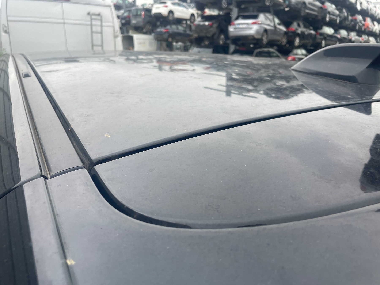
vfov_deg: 53.1
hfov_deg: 67.3
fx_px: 285
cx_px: 190
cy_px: 142
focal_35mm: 26
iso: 40
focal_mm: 4.2
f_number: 1.6
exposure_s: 1/121
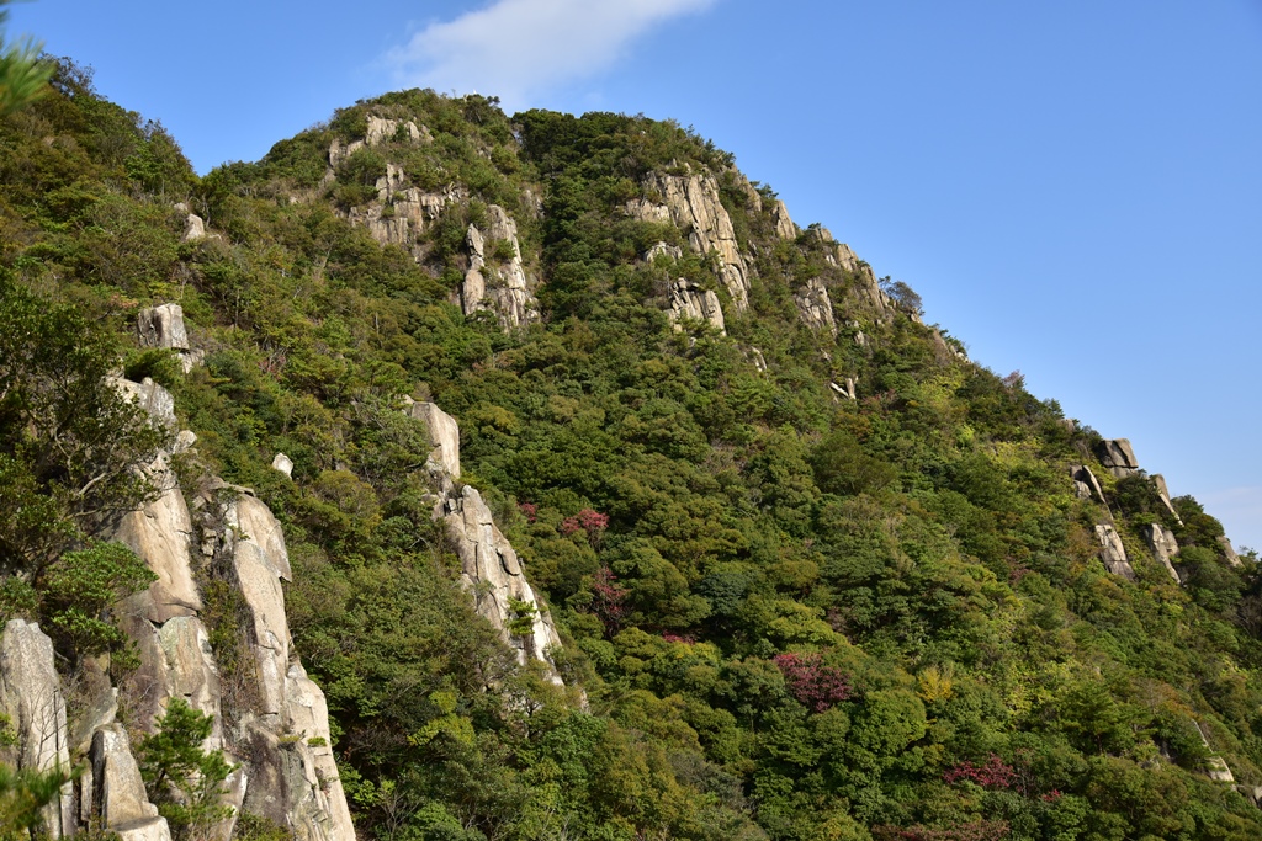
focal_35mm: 32
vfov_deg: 41.1
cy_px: 420
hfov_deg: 58.7
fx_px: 1122
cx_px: 631
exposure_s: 1/1000
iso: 200
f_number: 5.6
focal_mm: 32
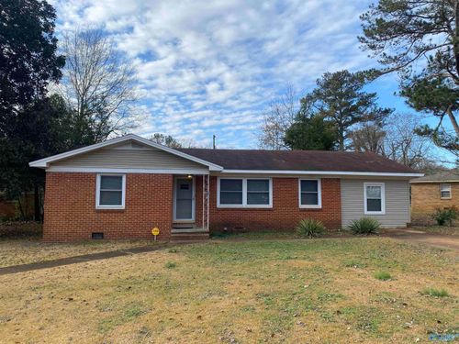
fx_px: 345
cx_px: 230
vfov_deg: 53.1
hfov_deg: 67.3
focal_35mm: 26
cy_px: 172
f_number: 1.8
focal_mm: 4.25
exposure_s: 1/1927
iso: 32
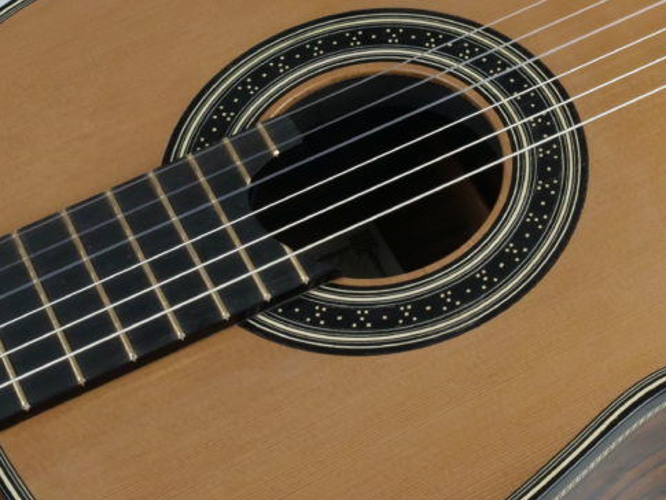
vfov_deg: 16.7
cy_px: 154
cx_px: 602
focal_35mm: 88
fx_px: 1694
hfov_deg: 21.7
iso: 1250
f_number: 11
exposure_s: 1/60
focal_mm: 20
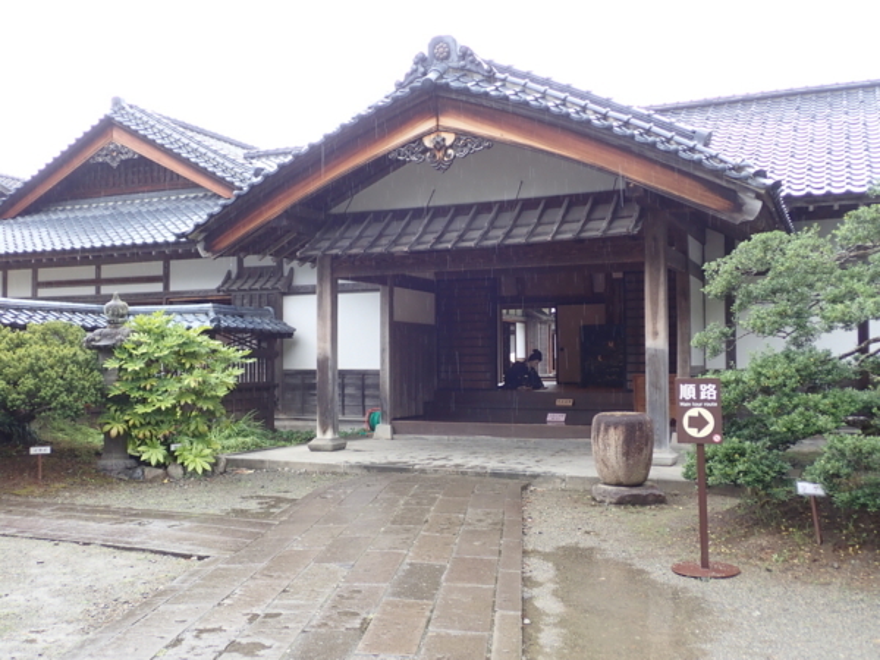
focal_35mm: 35
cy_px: 330
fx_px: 890
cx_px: 440
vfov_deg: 40.7
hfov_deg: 52.6
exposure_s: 1/100
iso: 100
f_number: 2.6
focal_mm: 6.42
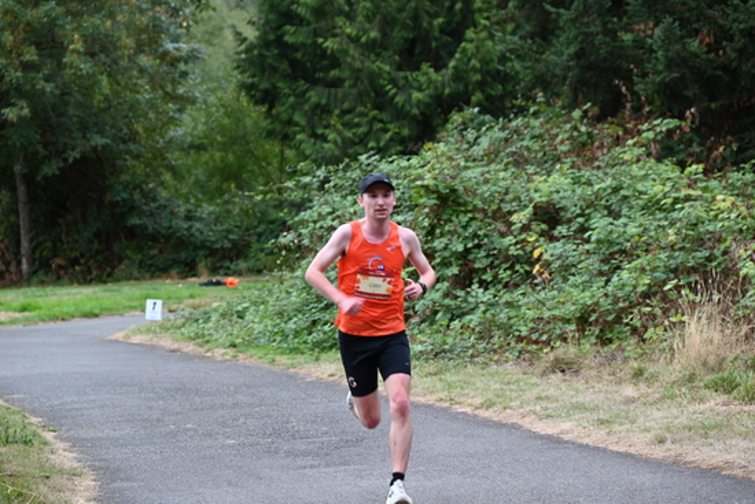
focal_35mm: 115
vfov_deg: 11.9
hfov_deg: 17.8
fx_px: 2412
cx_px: 378
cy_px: 252
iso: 1000
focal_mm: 115
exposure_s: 1/125
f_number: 6.3
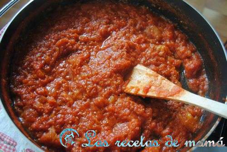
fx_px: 246
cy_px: 76
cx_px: 114
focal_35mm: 39
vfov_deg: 34.3
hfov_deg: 49.5
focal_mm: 26
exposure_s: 1/30
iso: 250
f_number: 4
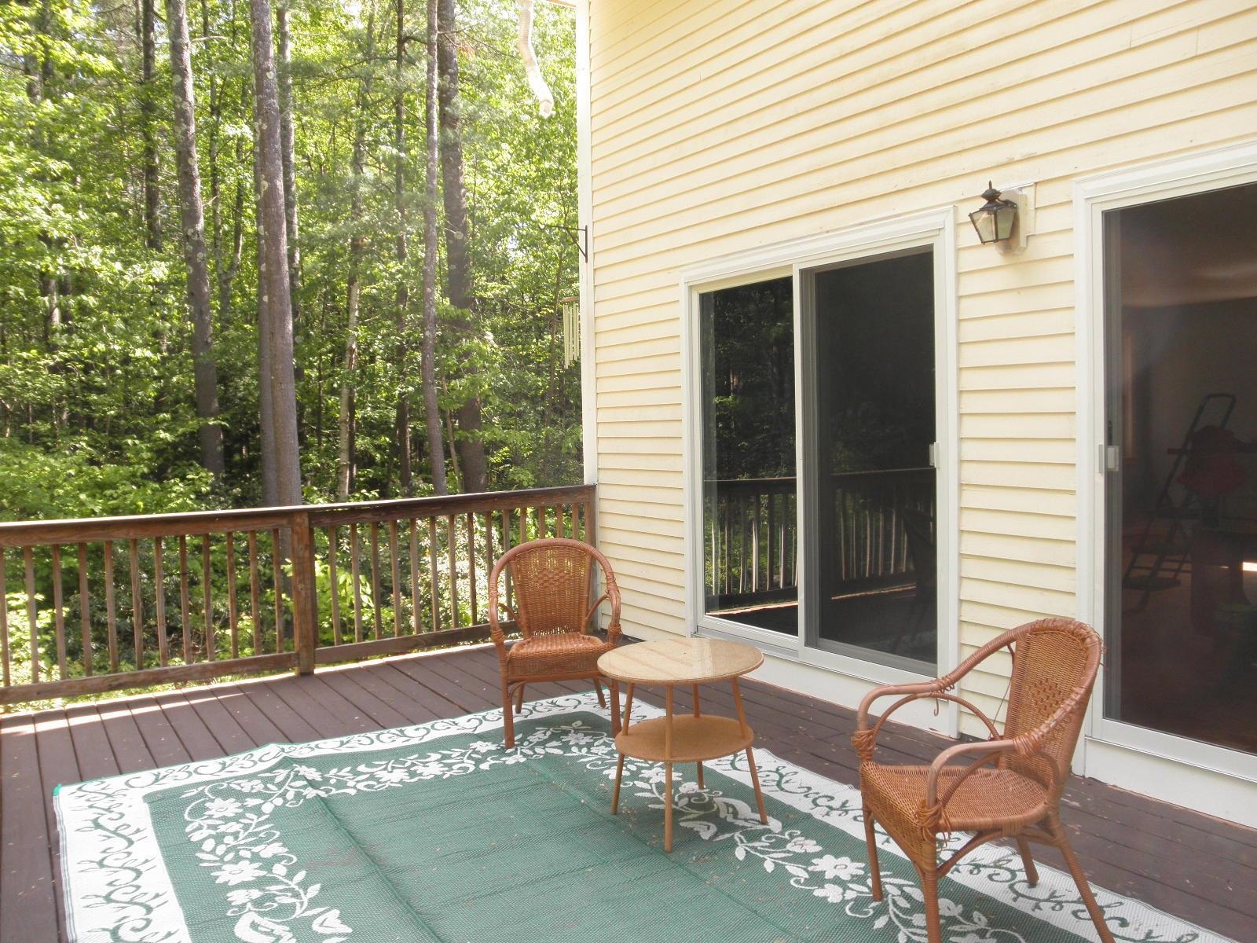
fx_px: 1017
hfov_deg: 63.4
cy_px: 472
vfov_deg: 49.7
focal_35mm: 28
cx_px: 628
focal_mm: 5
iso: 64
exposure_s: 1/100
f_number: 3
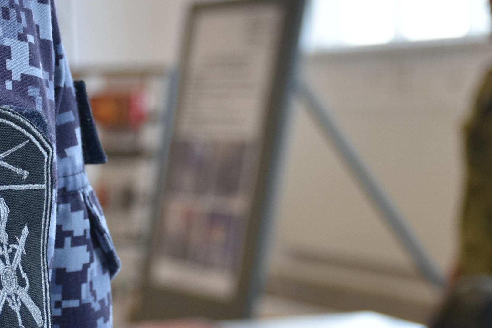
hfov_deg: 13.0
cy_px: 180
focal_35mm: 158
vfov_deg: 8.7
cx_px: 144
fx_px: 2160
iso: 400
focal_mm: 38
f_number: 5
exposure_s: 1/100
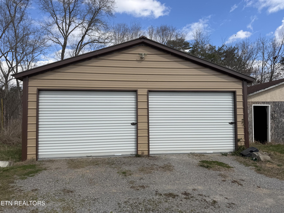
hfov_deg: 71.6
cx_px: 142
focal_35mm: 24
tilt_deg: +2.2
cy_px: 106
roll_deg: +0.8
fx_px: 197
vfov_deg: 56.8
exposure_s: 1/4673
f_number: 1.78
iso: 80
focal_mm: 6.76
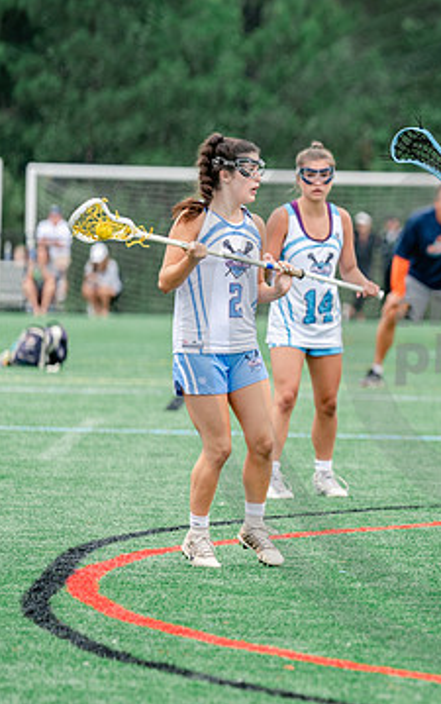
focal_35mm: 465
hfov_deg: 2.8
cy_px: 330
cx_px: 808
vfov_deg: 4.5
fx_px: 8924
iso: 250
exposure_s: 1/640
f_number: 3
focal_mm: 190
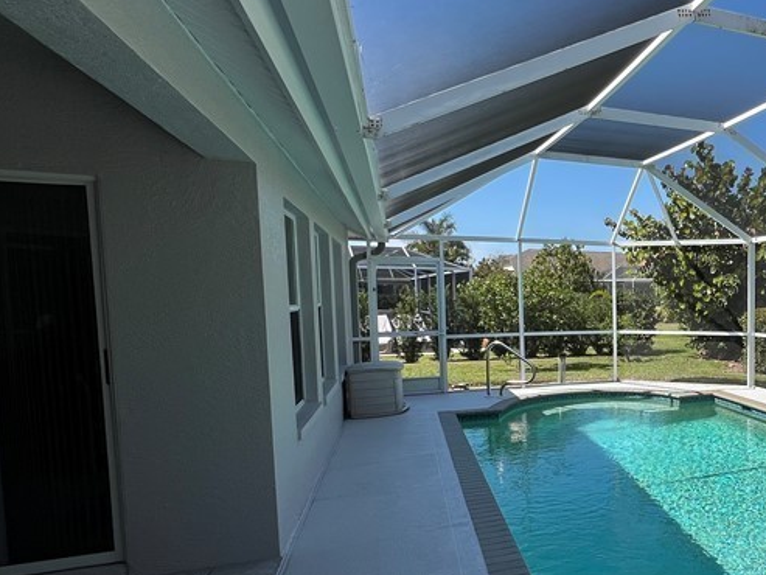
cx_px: 740
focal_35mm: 27
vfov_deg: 51.0
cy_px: 348
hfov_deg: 53.6
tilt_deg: -4.7
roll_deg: +0.1
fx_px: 598
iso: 32
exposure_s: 1/1064
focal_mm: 1.57
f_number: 1.8
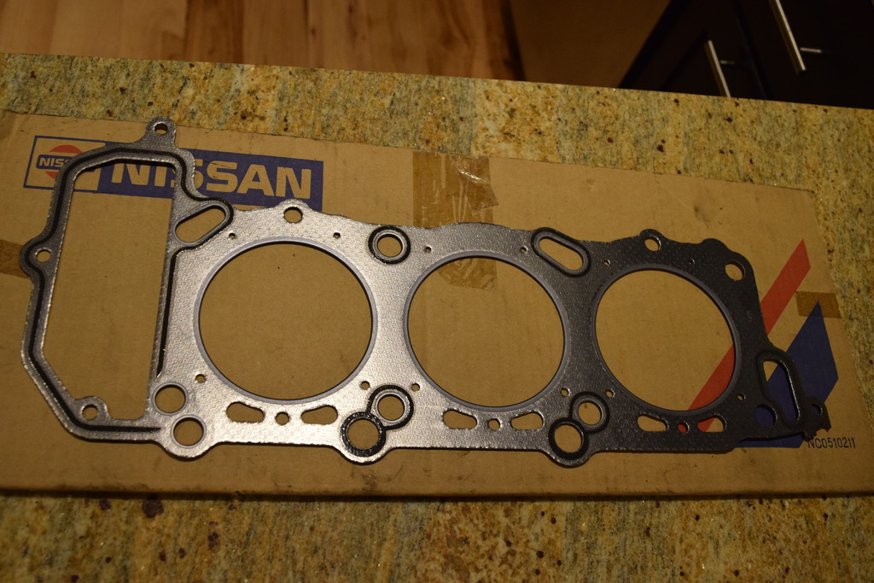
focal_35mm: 33
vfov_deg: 40.0
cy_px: 292
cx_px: 437
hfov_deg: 57.2
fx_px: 801
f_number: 7.1
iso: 2000
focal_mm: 22
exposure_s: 1/200
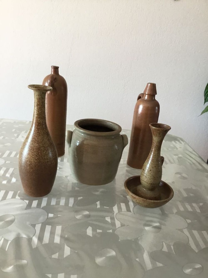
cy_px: 139
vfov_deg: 58.3
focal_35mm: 31
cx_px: 104
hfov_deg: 45.4
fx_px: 248
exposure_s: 1/33
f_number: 2.4
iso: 50
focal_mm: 3.3
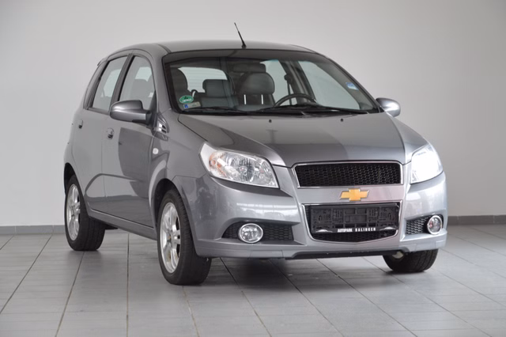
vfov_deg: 13.0
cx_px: 253
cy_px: 168
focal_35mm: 105
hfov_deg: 19.5
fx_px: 1475
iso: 900
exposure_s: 1/60
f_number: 5.3
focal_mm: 70
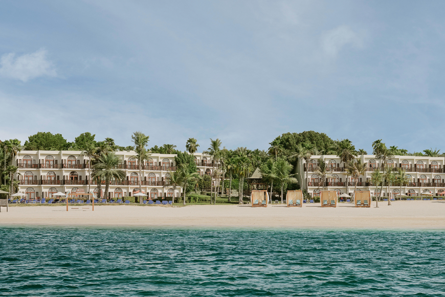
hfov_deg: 29.1
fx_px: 853
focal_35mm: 69
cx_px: 279
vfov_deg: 19.7
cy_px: 192
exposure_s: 1/250
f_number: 8
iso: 100
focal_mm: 50
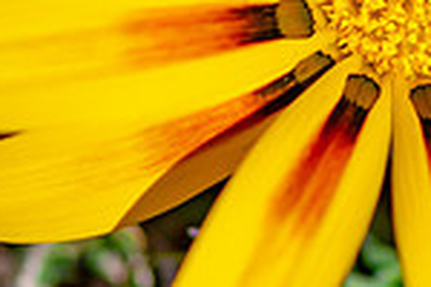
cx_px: 462
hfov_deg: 3.2
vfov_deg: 2.1
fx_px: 7805
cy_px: -35
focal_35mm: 652
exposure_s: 1/5000
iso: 100
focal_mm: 105
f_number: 3.2
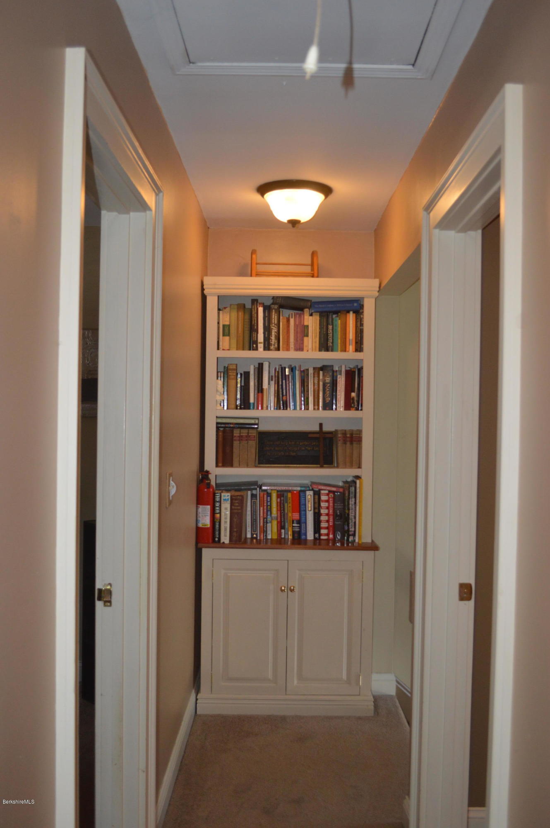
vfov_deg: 57.3
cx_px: 275
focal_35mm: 33
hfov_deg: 39.9
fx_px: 758
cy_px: 414
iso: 640
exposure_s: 1/60
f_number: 4
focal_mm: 22
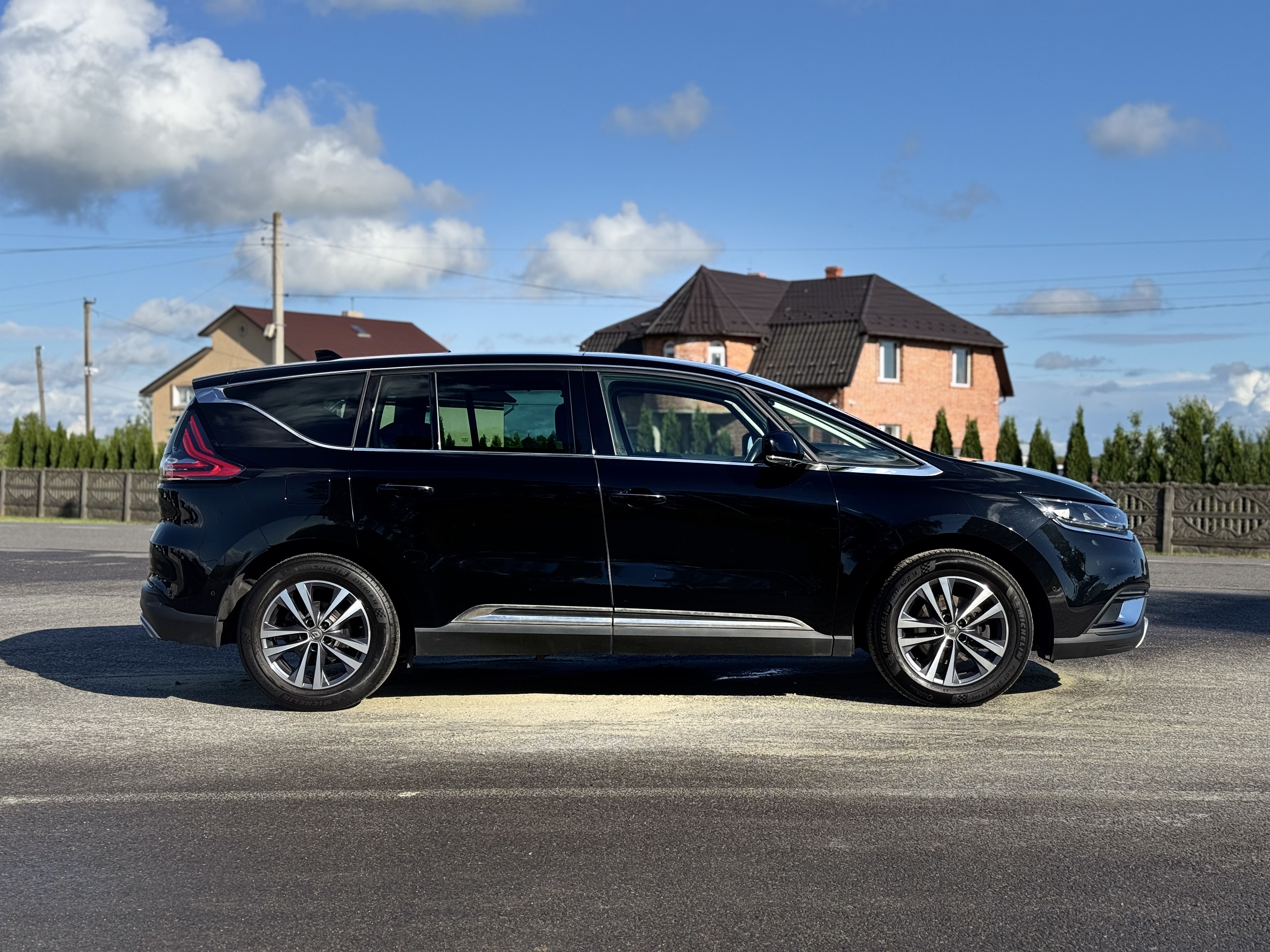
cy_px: 476
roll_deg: +0.0
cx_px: 635
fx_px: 1761
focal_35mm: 48
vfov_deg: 30.3
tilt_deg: -0.3
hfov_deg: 39.7
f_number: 1.78
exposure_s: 1/4310
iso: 64
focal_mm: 6.76
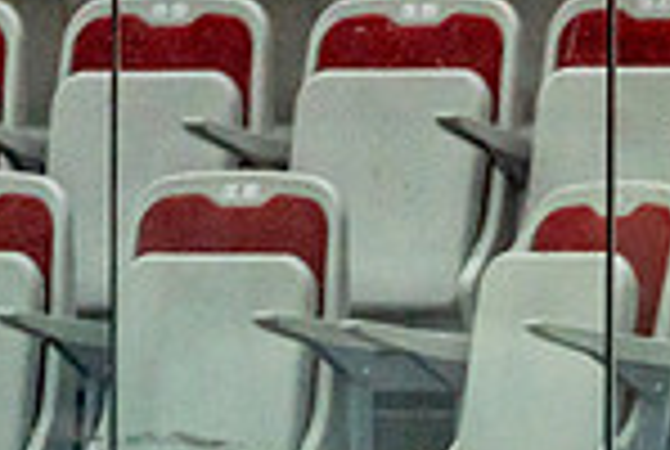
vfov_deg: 1.5
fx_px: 16914
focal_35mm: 907
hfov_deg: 2.3
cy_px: 1093
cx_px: 737
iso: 3200
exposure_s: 1/1250
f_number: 2.8
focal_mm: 181
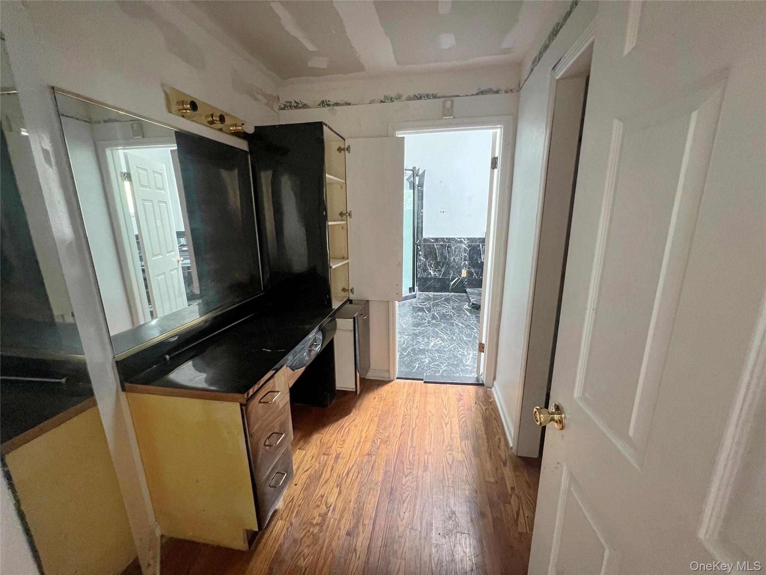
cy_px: 288
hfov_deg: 106.2
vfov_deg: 89.9
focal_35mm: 13
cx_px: 383
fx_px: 288
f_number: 1.8
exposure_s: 1/60
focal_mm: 1.57
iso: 640
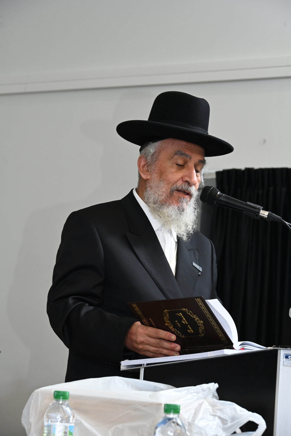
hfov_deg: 13.6
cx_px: 146
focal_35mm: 101
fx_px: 1225
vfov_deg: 20.2
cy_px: 218
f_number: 9
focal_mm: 101
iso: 1250
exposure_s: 1/125
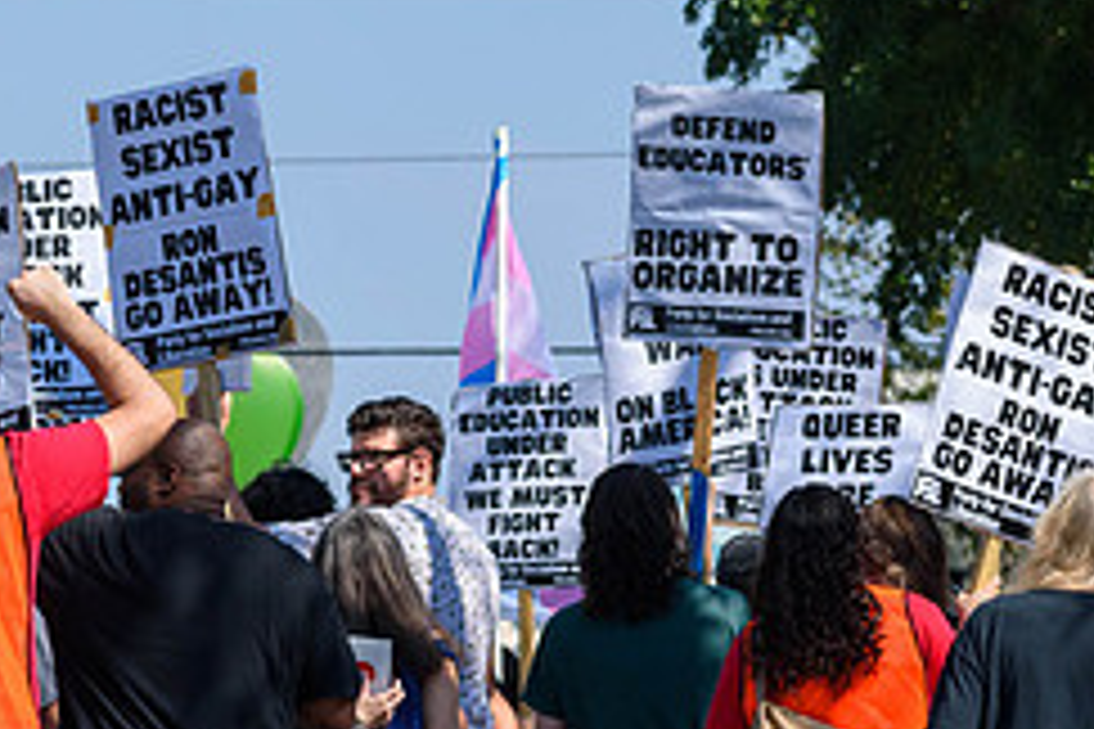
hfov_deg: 4.7
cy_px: 700
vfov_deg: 3.1
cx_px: 360
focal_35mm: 437
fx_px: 13279
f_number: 7.1
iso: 200
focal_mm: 122
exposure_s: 1/800
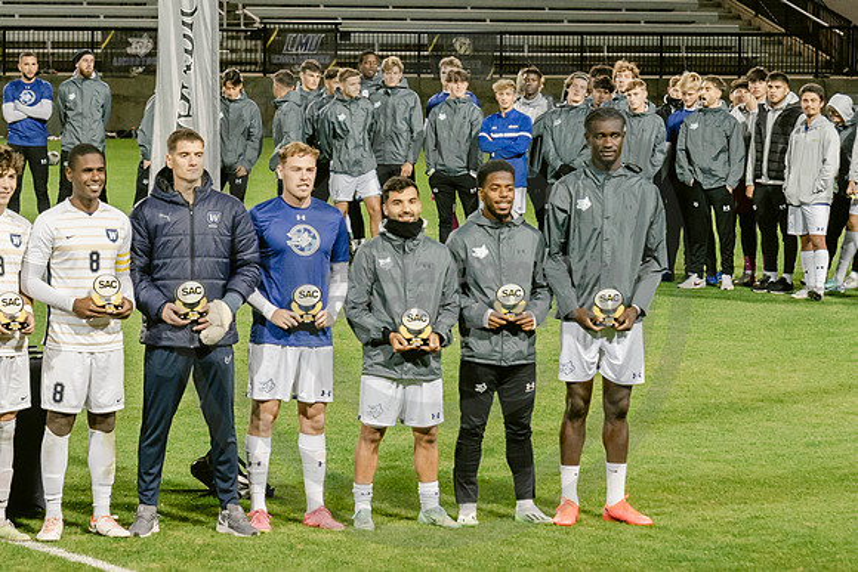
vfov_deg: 7.1
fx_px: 4597
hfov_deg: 10.6
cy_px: 209
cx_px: 224
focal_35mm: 193
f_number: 4.5
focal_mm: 70
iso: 2000
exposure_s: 1/200
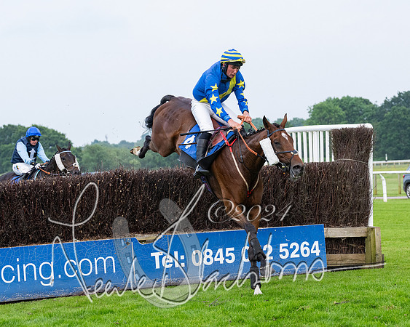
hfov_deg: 16.5
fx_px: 1416
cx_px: 200
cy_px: 155
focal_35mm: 117
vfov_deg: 13.2
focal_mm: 70
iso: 800
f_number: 4
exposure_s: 1/1600
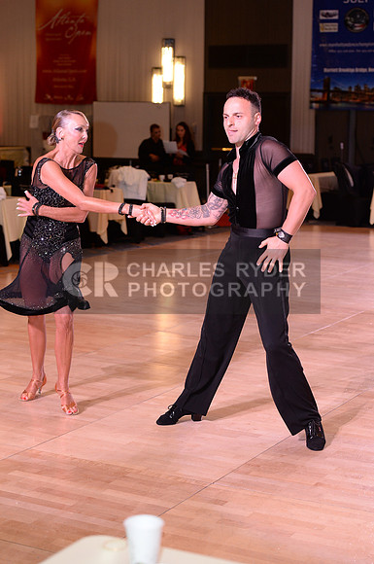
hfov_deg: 19.4
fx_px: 1094
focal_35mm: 70
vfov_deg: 28.9
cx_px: 187
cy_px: 282
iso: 1600
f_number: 4
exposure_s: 1/250
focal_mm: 70
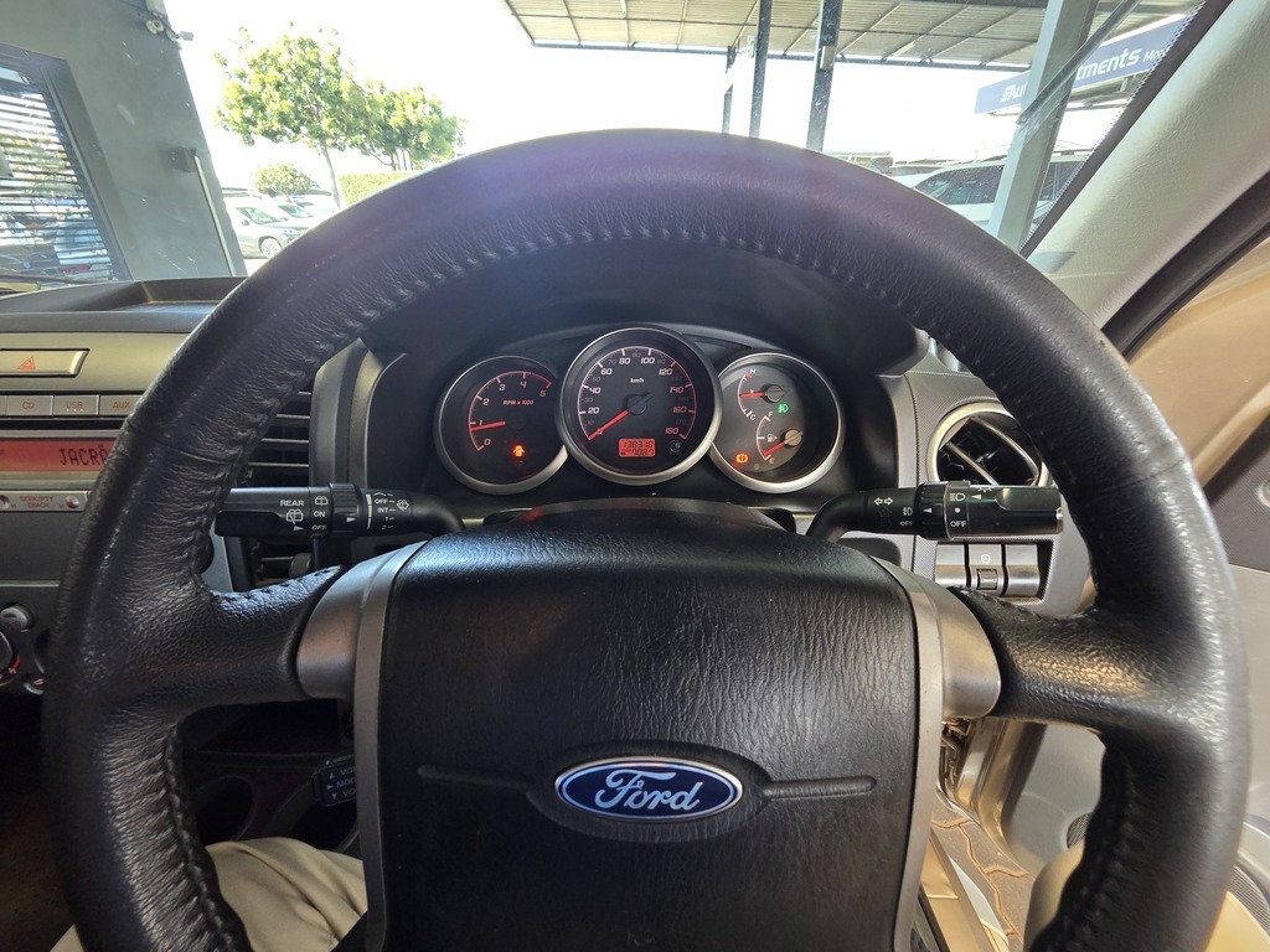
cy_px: 476
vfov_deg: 89.9
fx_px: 477
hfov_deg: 106.2
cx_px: 635
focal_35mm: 13
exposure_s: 1/50
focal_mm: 2.2
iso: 320
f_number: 2.2
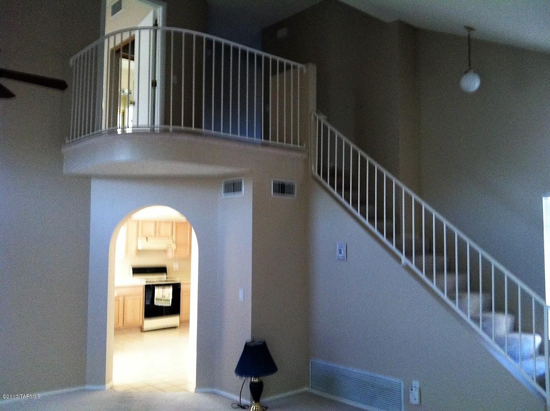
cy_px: 206
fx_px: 555
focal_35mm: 35
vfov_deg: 40.6
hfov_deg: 52.7
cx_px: 275
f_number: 2.8
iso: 250
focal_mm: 3.85
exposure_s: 1/15
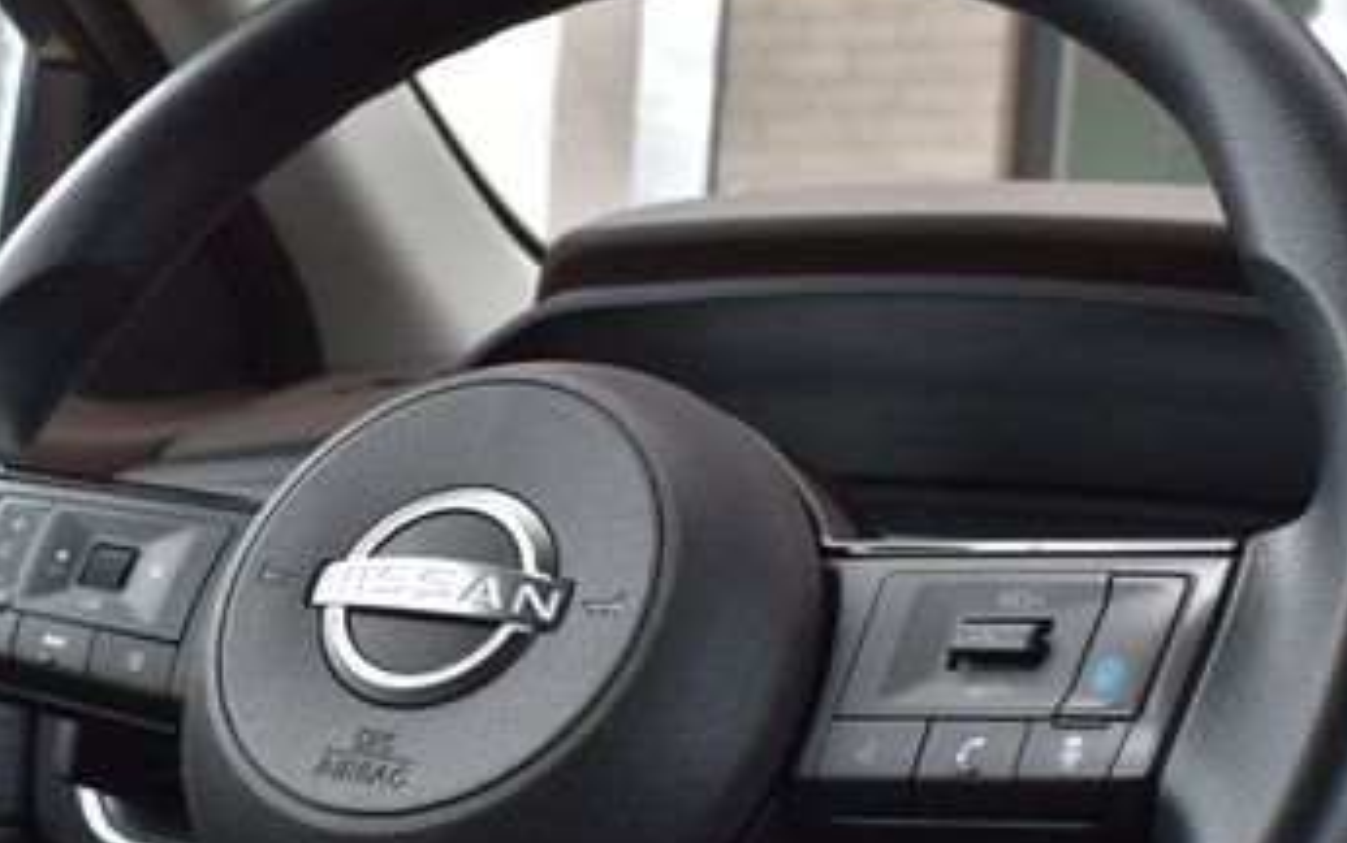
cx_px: 394
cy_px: 660
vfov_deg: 19.0
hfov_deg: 29.9
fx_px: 2498
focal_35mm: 68
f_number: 9
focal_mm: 24
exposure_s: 1/125
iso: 400
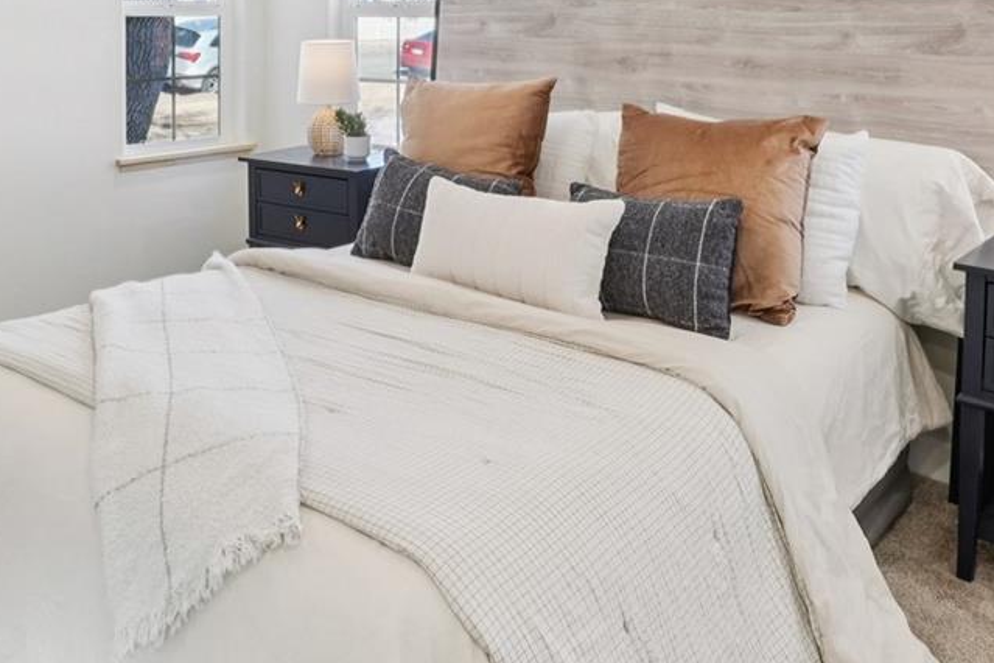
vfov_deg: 32.4
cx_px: 403
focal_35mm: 38
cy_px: 11
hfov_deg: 50.4
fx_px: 1049
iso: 800
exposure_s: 1/40
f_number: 8
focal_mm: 10
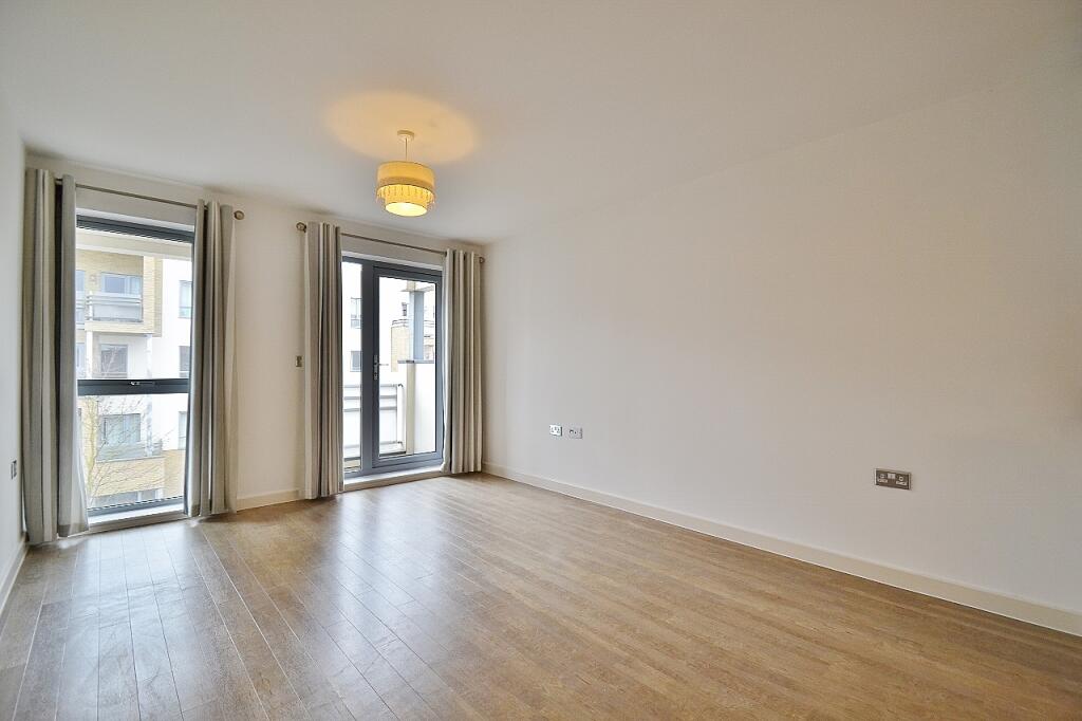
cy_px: 360
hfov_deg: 100.4
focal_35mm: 15
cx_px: 541
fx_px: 451
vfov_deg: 77.3
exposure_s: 1/40
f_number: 3.5
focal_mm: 10
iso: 100
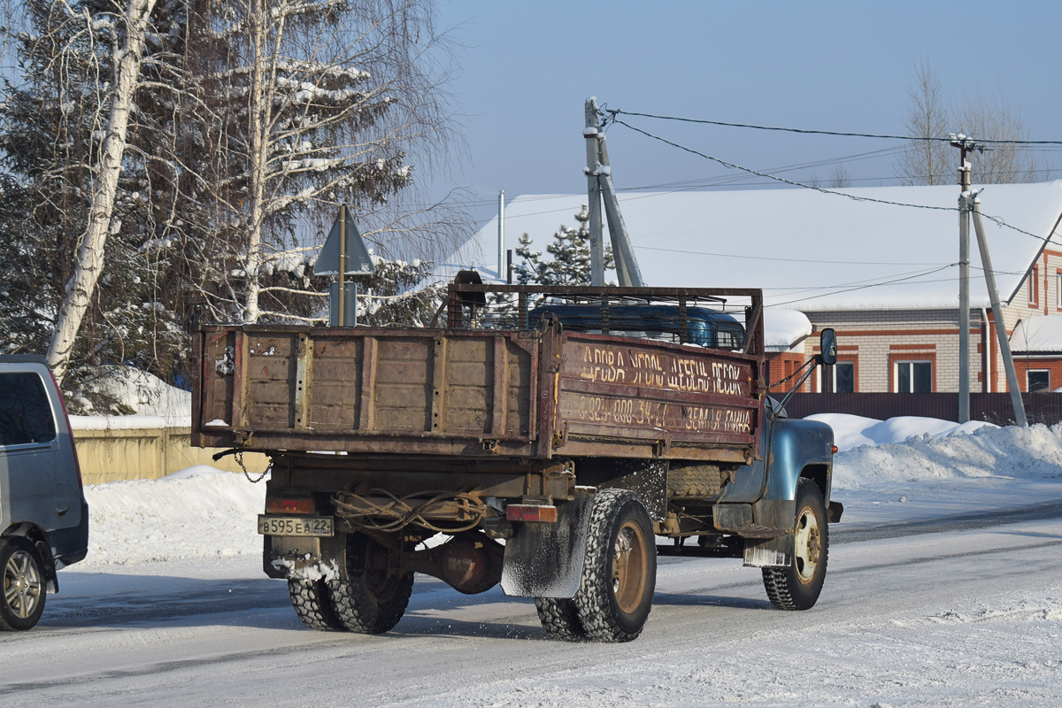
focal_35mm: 82
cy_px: 354
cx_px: 531
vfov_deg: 16.6
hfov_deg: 24.6
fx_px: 2434
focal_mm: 55
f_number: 6.3
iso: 100
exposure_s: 1/800
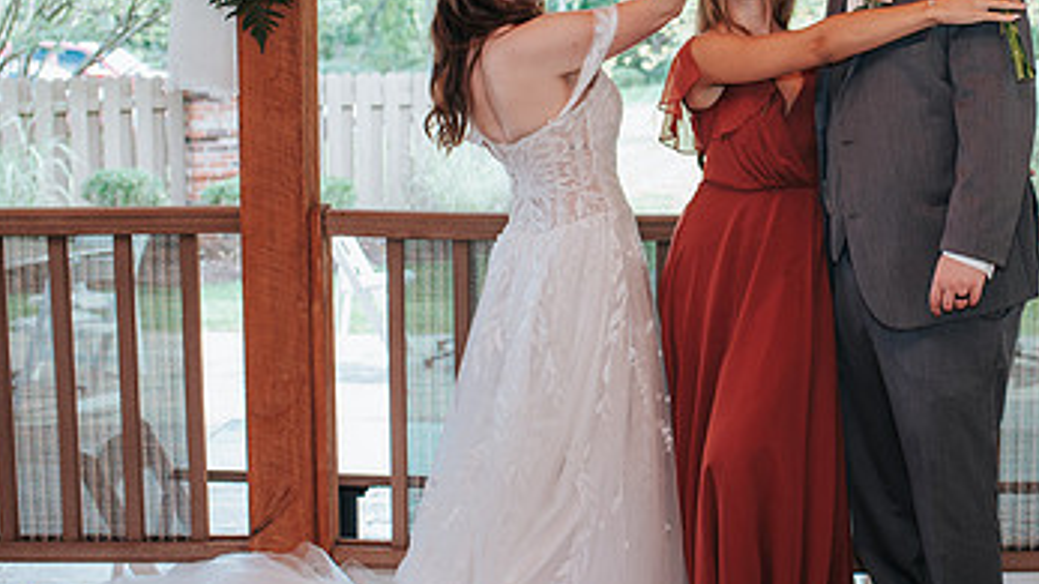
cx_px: 744
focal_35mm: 66
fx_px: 1818
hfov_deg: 31.5
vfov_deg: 18.2
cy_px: 183
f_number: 3.2
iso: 320
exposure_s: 1/200
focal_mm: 35
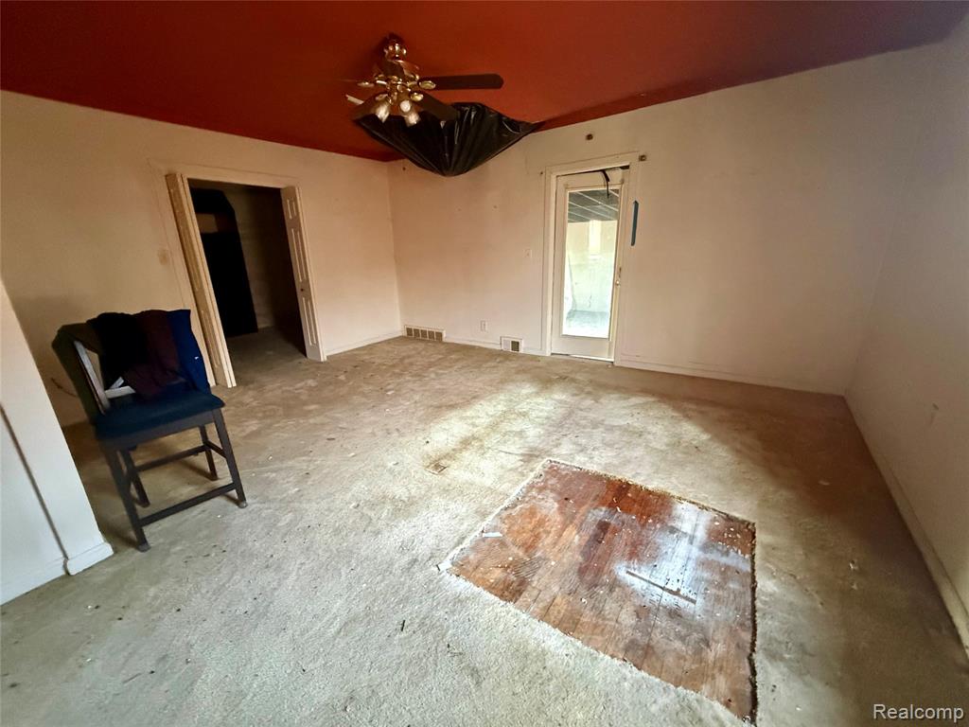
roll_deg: +1.3
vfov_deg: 85.7
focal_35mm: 14
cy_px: 364
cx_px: 484
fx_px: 392
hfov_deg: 102.1
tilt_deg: -16.2
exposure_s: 1/60
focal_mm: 2.22
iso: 1000
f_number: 2.2
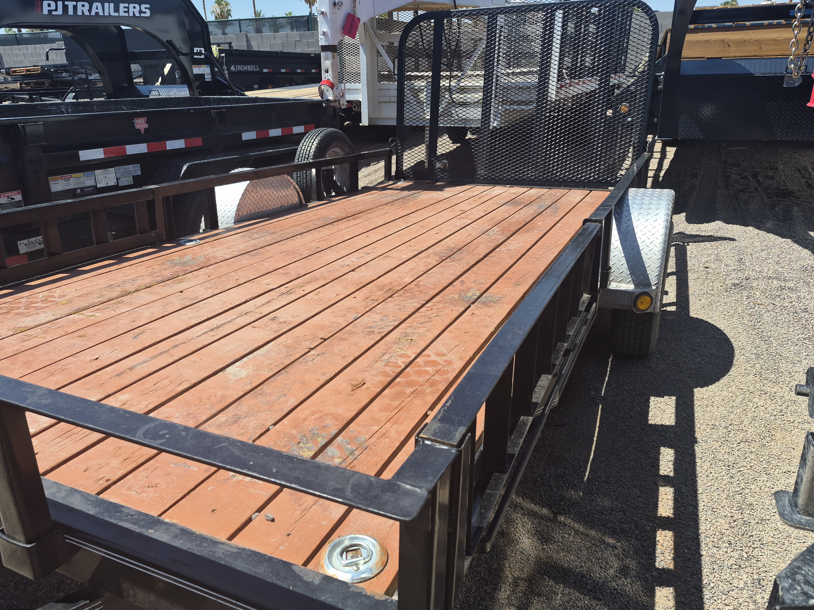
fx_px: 588
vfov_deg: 54.9
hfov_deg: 69.4
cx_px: 398
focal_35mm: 25
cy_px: 306
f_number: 1.8
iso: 80
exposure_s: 1/4128
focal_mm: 5.4
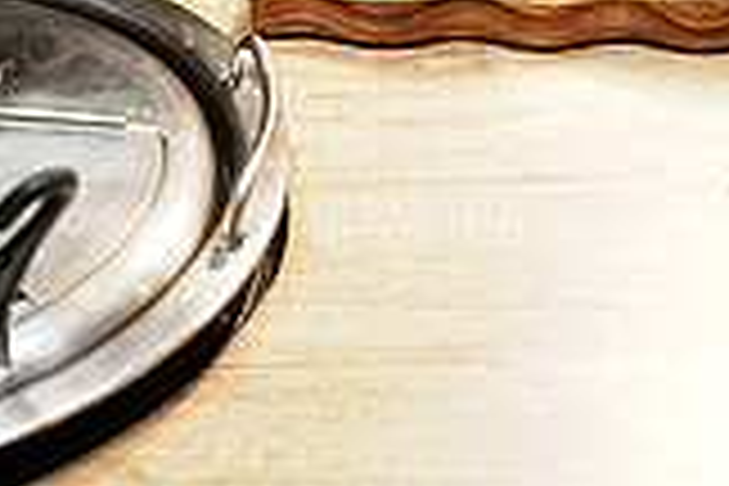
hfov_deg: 13.8
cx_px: 945
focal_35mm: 143
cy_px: -284
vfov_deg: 9.3
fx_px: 2903
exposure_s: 1/25
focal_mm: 29.7
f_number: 2.8
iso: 250
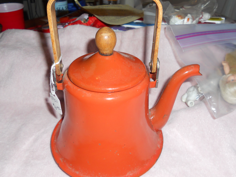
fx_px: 218
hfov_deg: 56.8
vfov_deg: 44.2
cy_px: 88
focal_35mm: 32
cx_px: 118
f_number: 8.8
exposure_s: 1/25
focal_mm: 5.8
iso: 200
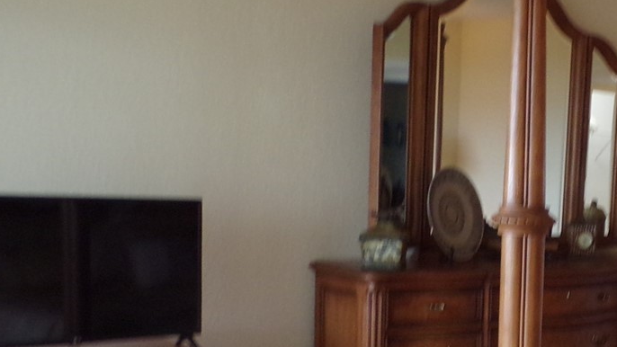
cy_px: 275
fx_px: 998
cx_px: 639
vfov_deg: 19.5
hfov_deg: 31.4
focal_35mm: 61
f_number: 3
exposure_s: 1/34
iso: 200
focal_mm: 4.3
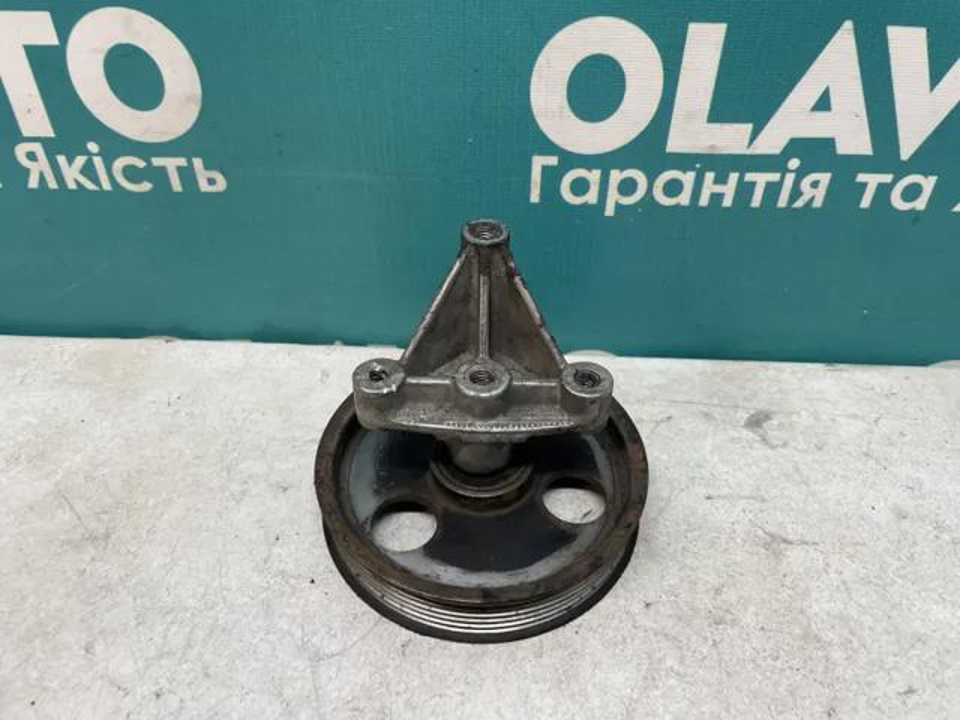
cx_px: 480
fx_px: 721
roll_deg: +0.0
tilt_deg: -41.3
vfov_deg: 53.1
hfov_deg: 67.3
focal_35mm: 26
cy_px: 360
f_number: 1.6
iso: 125
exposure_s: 1/100
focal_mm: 4.2
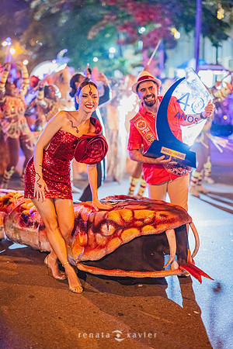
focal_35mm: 50
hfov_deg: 27.0
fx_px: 485
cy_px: 174
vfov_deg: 39.6
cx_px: 116
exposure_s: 1/200
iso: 6400
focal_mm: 50
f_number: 1.2
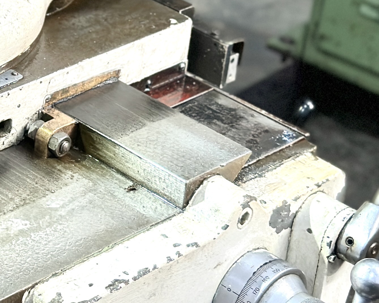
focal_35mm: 141
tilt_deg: -23.6
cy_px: -122
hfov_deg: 12.9
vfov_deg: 10.6
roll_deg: -2.2
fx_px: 1582
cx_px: -190
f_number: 1.78
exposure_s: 1/100
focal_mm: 6.86
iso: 160
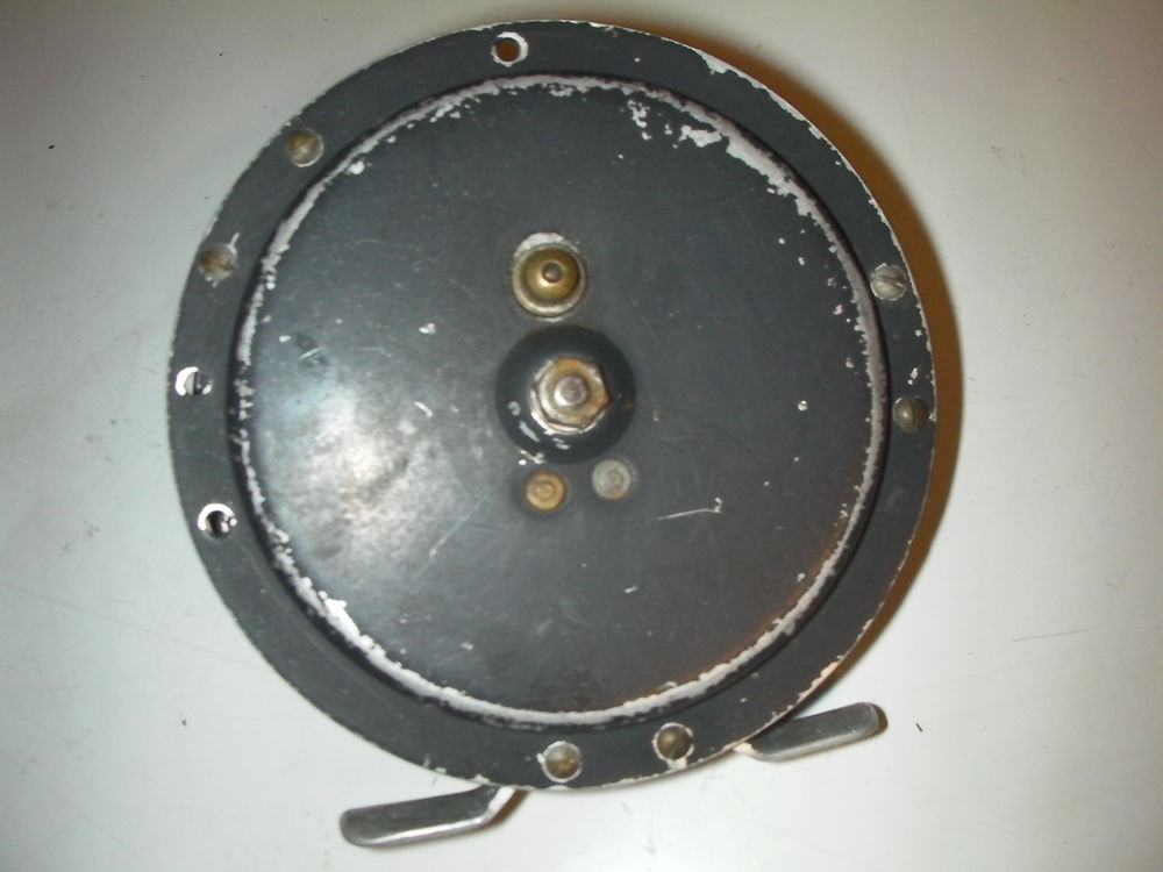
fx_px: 1277
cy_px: 436
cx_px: 582
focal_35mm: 38
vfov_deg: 37.7
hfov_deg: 49.0
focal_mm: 6.3
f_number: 5.6
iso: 200
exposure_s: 1/30
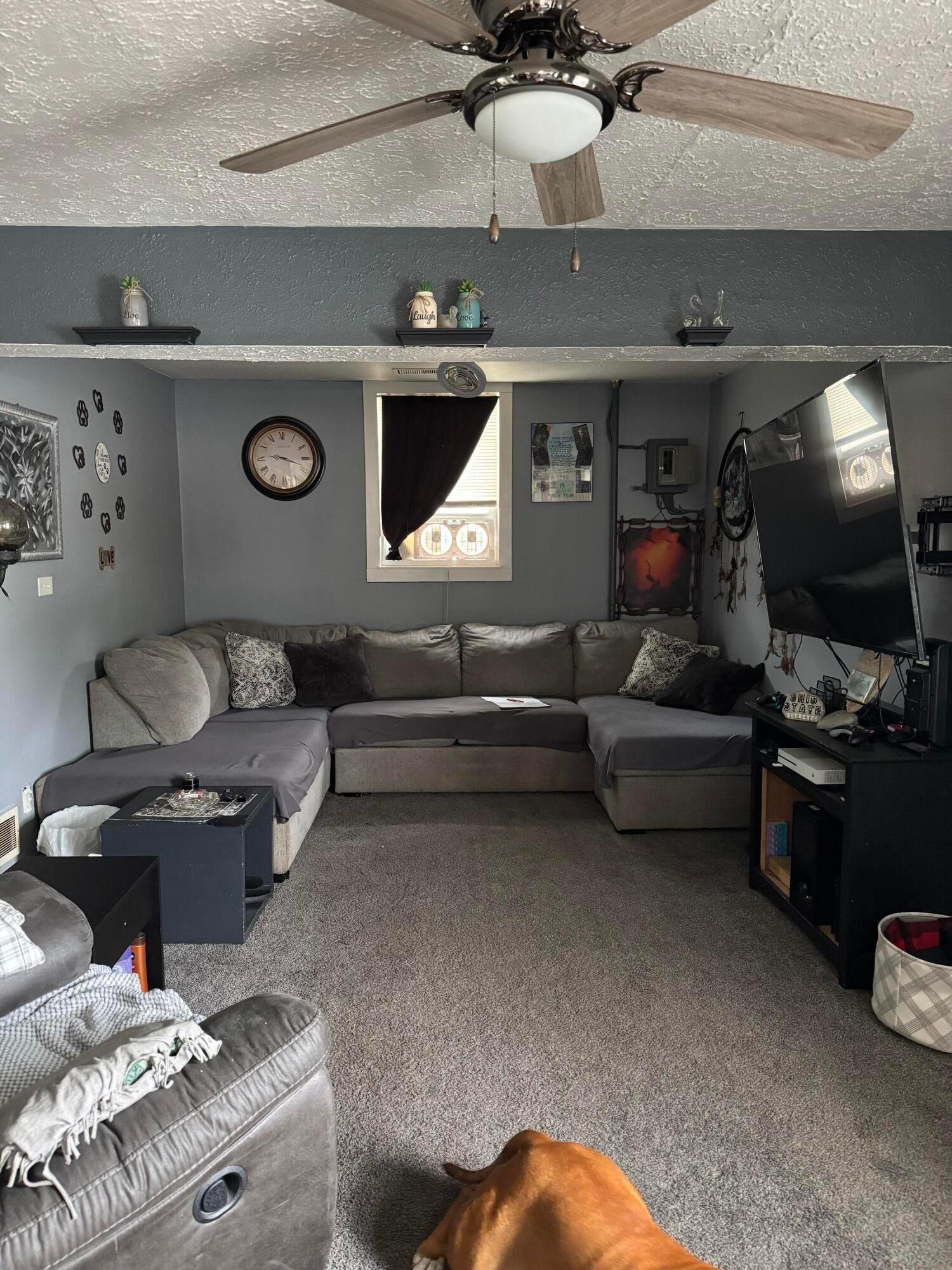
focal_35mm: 24
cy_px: 635
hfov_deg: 56.8
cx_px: 476
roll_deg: +0.8
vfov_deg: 71.6
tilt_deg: -7.0
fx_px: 880
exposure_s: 1/40
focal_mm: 6.76
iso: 1000
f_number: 1.78
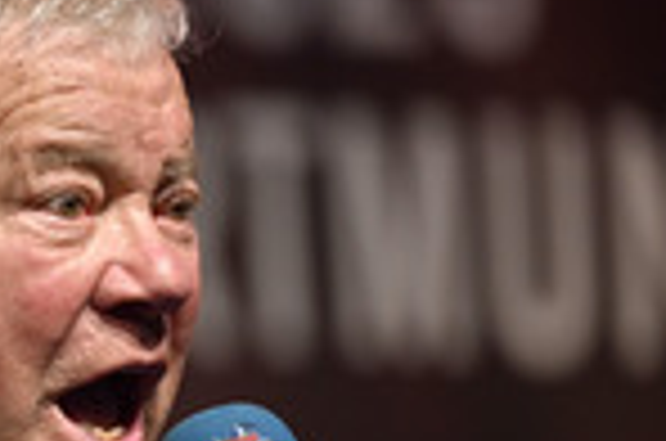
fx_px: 11279
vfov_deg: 2.2
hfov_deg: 3.4
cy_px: 423
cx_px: -16
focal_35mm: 611
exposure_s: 1/500
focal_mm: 200
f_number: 2.8
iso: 1000
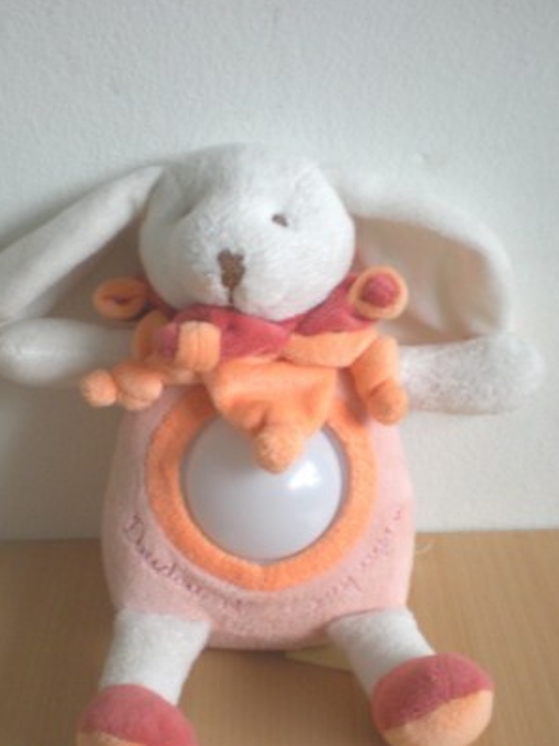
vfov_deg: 38.0
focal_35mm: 50
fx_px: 1077
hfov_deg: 29.1
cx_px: 240
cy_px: 448
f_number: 3.1
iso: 200
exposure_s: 1/30.2
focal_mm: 6.3
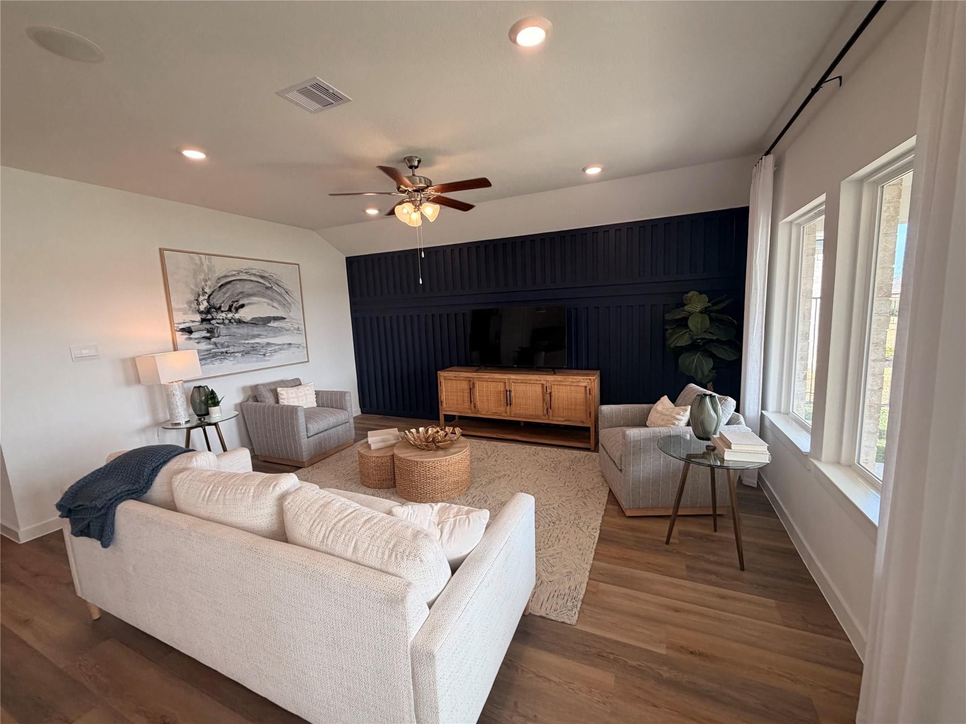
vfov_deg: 85.7
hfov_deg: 102.1
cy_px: 362
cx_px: 483
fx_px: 391
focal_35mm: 14
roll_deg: +3.2
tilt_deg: -5.0
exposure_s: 1/120
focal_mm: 2.22
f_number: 2.2
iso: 125
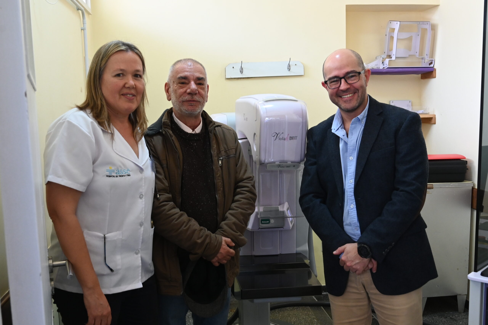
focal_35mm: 39
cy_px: 162
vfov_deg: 34.2
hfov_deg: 49.6
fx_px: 529
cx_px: 244
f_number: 8
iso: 1600
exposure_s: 1/25
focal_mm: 26
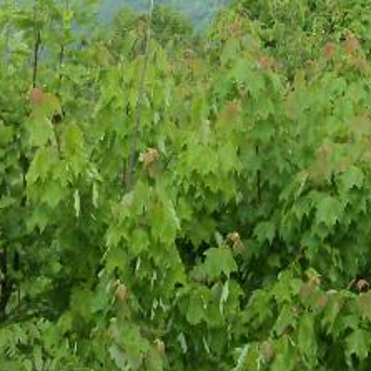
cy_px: -67
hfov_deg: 7.0
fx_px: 2947
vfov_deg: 7.2
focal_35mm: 243
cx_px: -366
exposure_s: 1/800
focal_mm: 10.7
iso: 80
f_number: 3.4
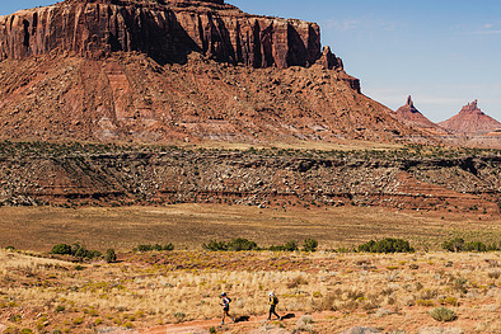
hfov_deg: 22.6
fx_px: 1253
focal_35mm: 90
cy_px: 218
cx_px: 272
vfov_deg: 15.2
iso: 160
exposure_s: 1/640
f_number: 7.1
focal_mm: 59
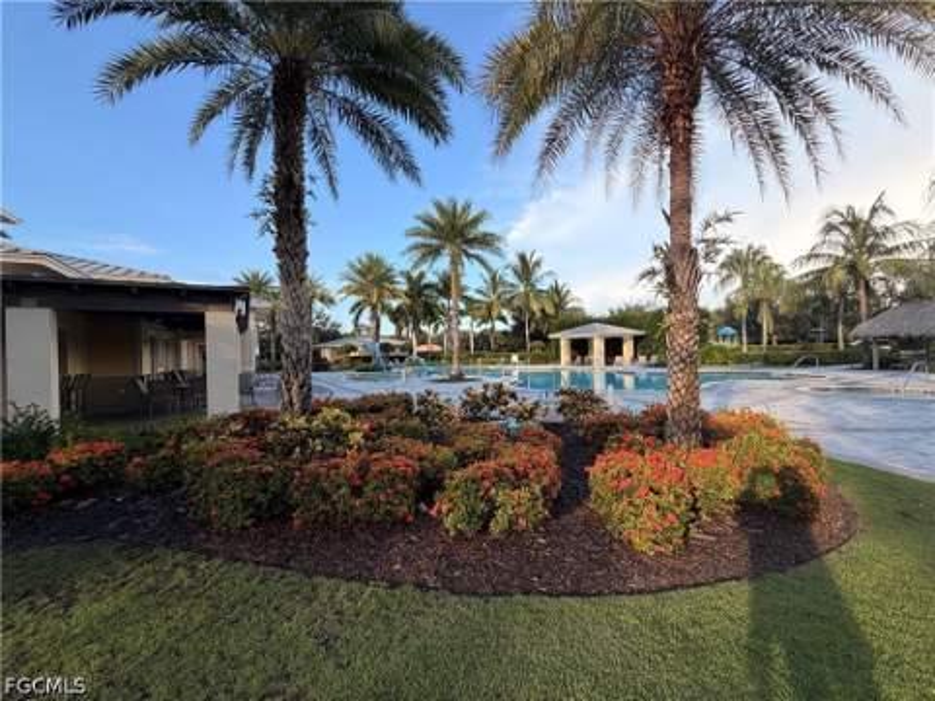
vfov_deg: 85.7
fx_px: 378
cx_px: 468
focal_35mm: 14
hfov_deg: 102.1
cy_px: 350
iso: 40
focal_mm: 2.22
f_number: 2.2
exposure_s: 1/510
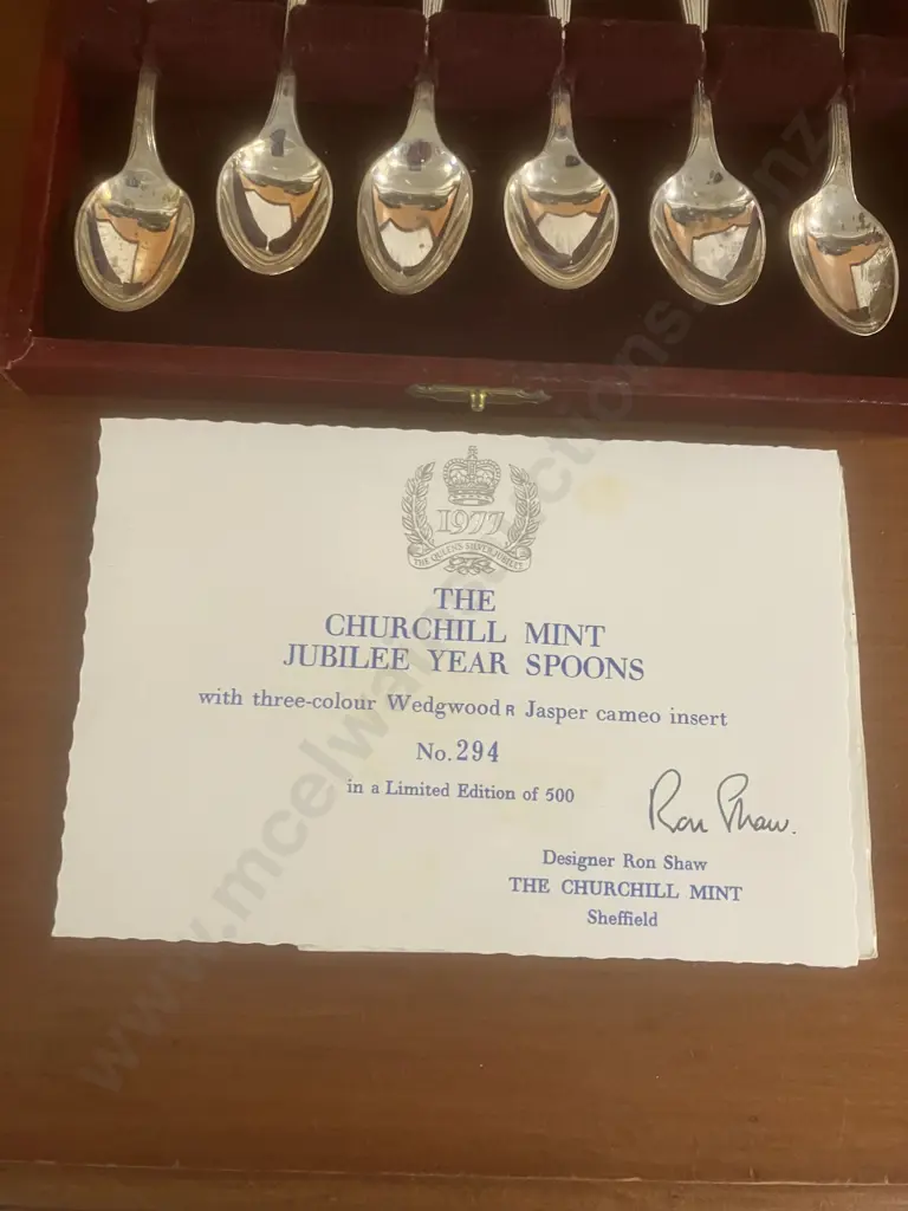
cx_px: 454
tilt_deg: -76.7
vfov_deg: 63.4
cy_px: 606
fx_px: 979
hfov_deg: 49.7
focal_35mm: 28
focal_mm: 3.99
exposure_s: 1/50
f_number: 1.8
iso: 250
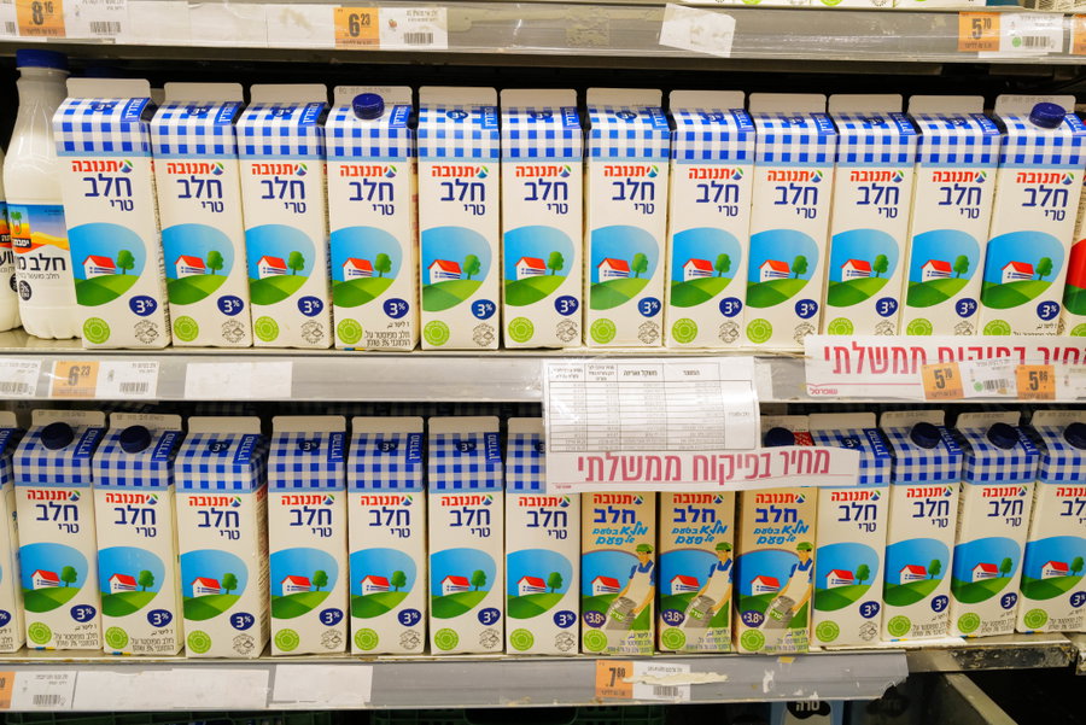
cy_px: 362
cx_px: 543
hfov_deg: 65.4
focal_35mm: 28
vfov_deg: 46.4
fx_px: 845
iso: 1600
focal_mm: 28
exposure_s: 1/125
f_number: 9
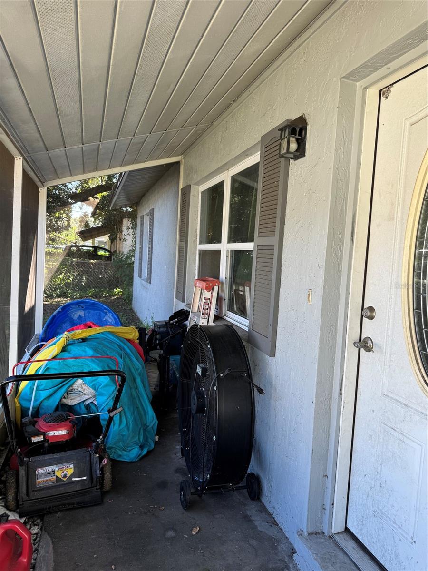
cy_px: 286
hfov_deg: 56.8
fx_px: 396
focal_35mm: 24
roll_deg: -3.7
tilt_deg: -4.5
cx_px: 214
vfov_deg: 71.6
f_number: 1.78
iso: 64
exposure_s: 1/143
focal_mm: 6.76
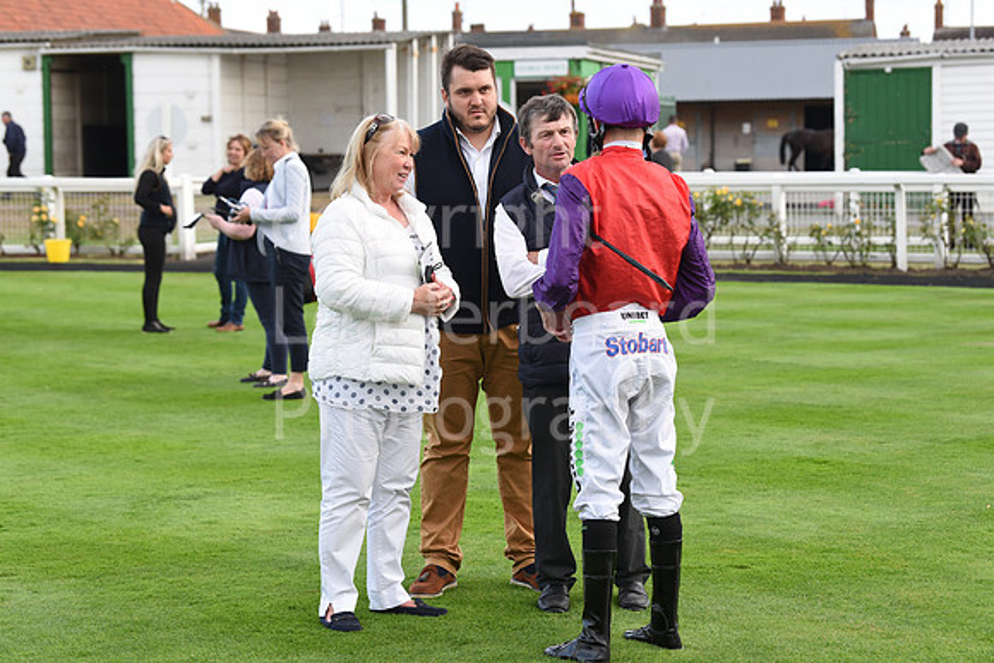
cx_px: 497
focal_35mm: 92
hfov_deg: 22.1
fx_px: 2541
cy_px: 332
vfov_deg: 14.9
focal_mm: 92
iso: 800
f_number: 5.6
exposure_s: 1/320
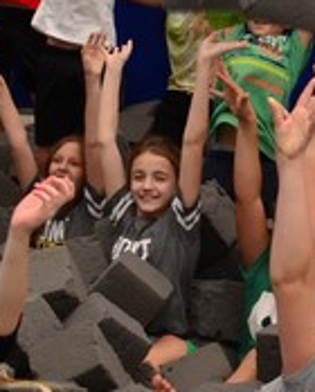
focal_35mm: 116
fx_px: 1347
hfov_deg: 12.7
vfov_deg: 16.4
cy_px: 52
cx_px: -160
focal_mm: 18
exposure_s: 1/160
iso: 800
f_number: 3.5
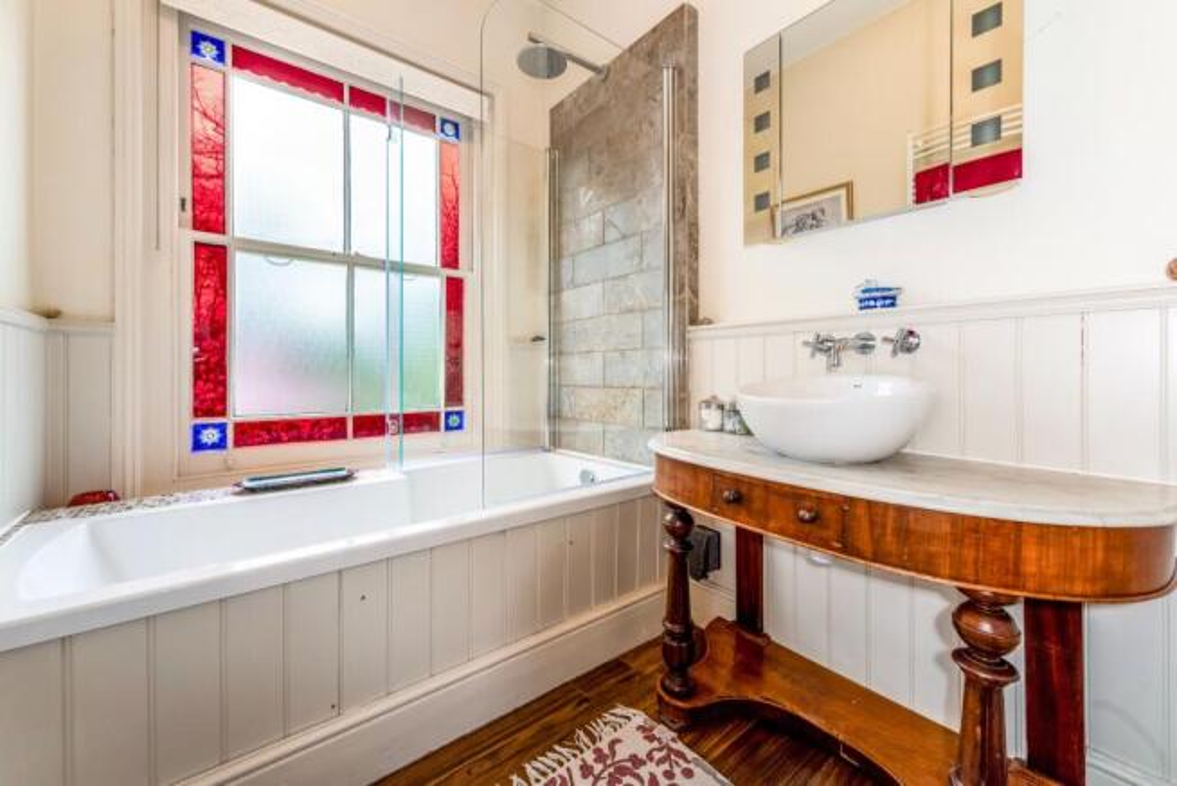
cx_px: 588
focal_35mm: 14
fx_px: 458
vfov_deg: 81.3
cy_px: 393
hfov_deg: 104.2
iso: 320
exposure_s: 1/50
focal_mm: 14
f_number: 8
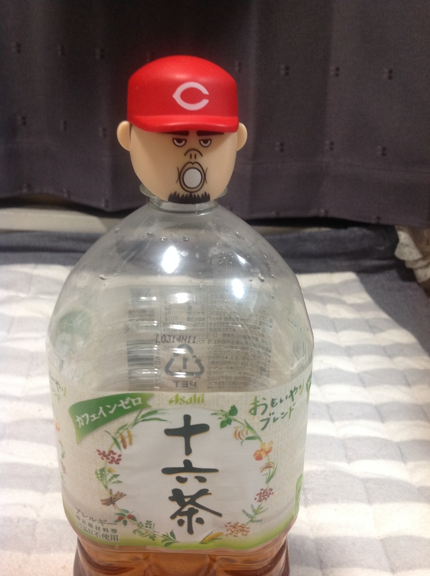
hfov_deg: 40.6
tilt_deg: -24.0
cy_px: 288
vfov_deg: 52.7
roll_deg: -3.0
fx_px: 581
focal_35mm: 35
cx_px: 215
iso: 100
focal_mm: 4.28
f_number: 2.4
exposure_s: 1/15
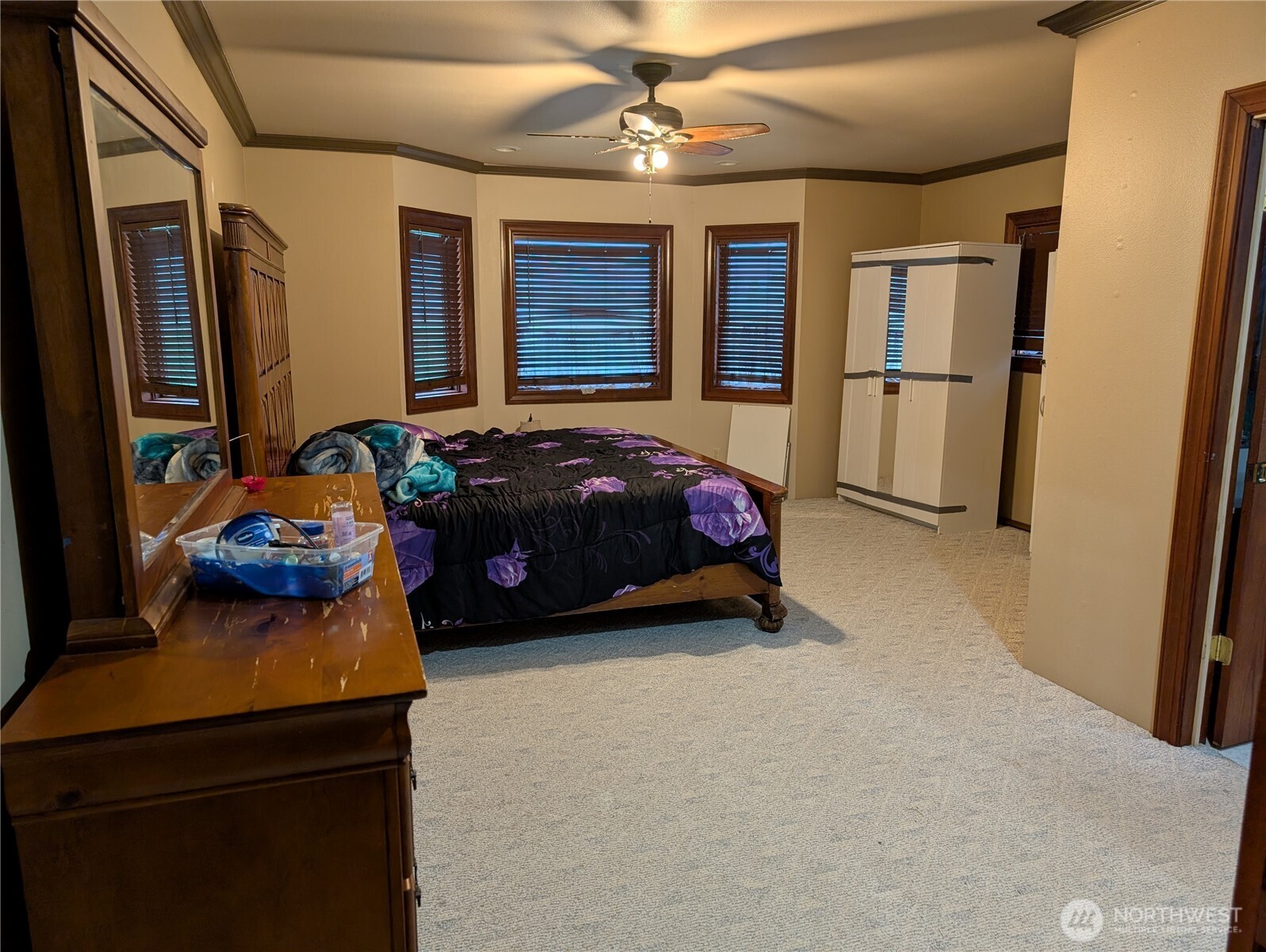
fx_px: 879
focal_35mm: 24
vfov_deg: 56.9
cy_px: 476
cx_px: 633
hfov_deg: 71.5
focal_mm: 6.9
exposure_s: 1/20
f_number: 1.68
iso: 20
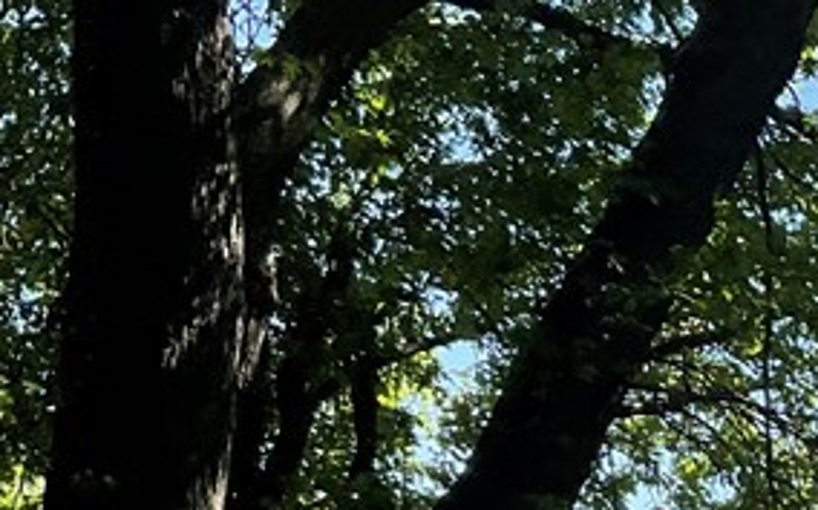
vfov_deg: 11.4
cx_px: 1152
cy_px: 692
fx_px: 2473
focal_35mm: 111
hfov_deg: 17.3
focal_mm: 3
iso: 16
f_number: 1.8
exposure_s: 1/944
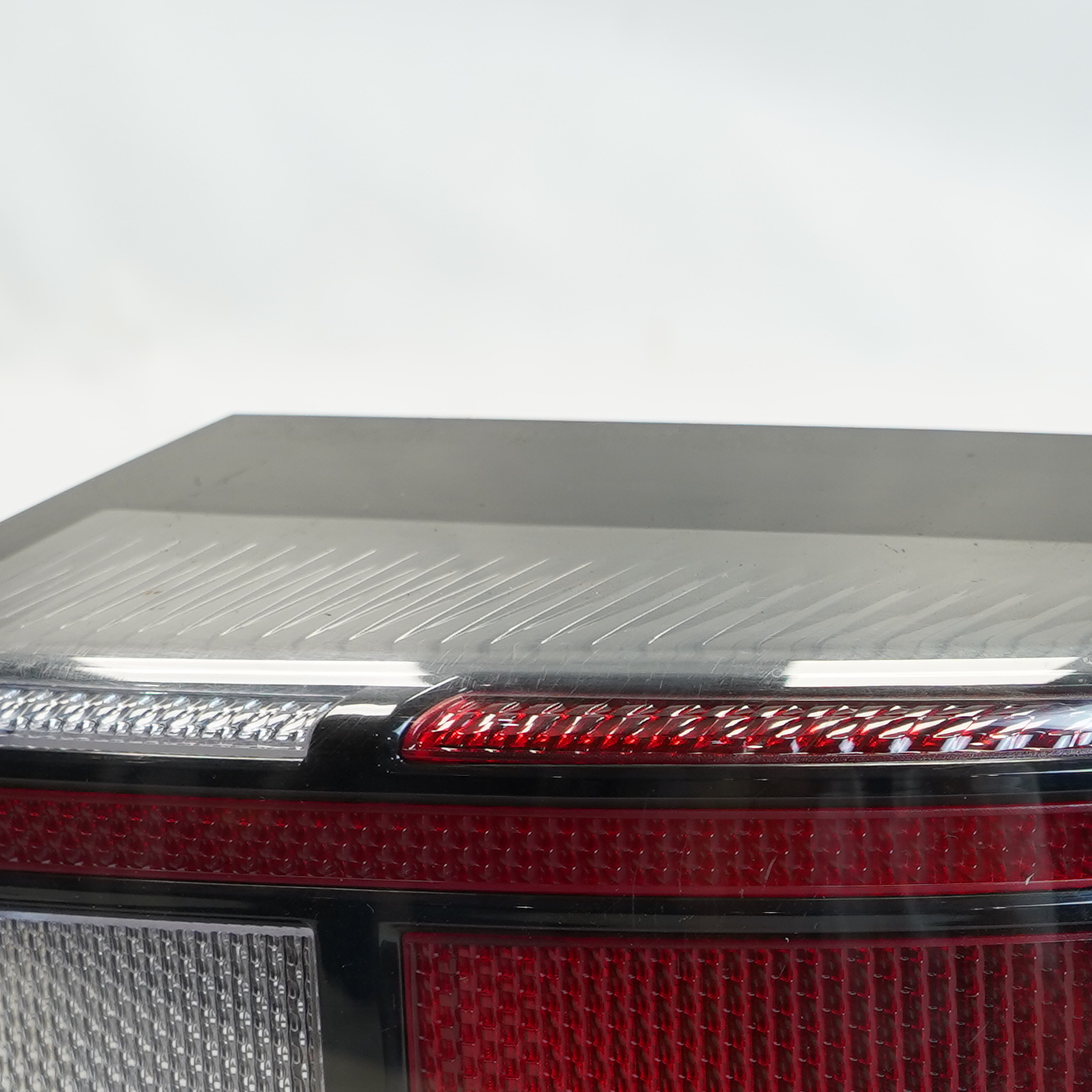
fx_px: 2784
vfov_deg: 21.8
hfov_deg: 21.8
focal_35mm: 78
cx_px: 934
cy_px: 952
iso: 250
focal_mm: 21
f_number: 4
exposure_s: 1/60
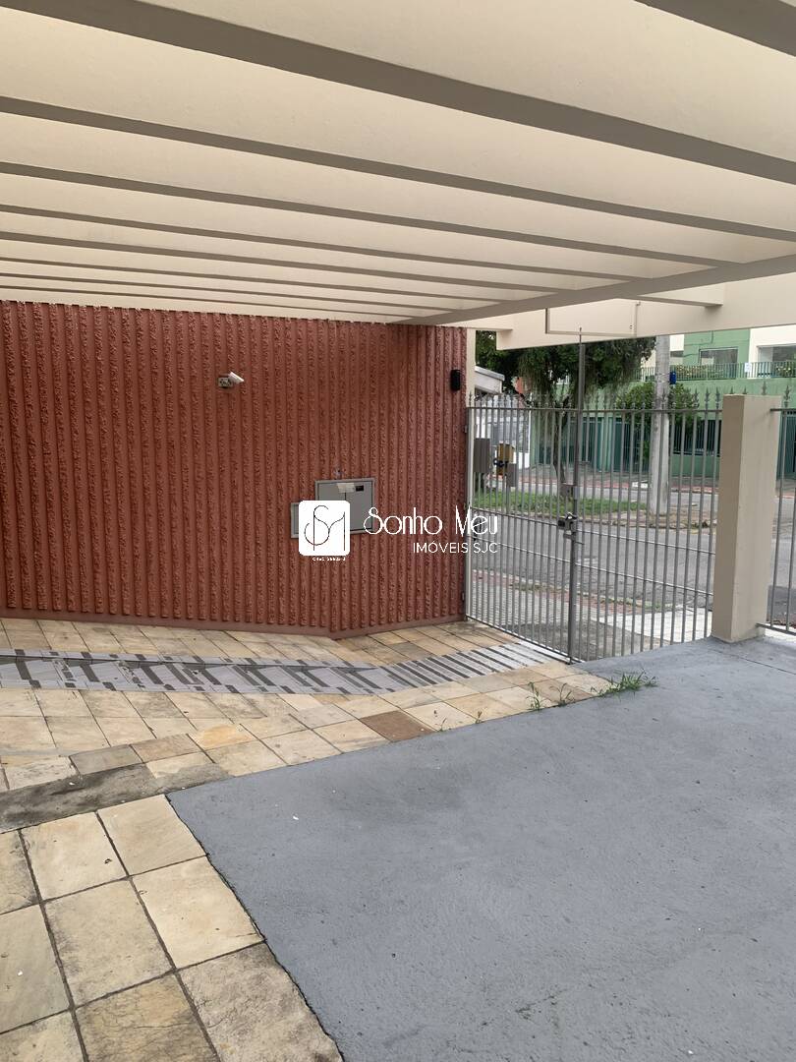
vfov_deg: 67.3
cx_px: 398
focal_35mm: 26
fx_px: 797
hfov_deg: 53.1
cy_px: 531
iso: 25
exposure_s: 1/331
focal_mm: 4.25
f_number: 1.8
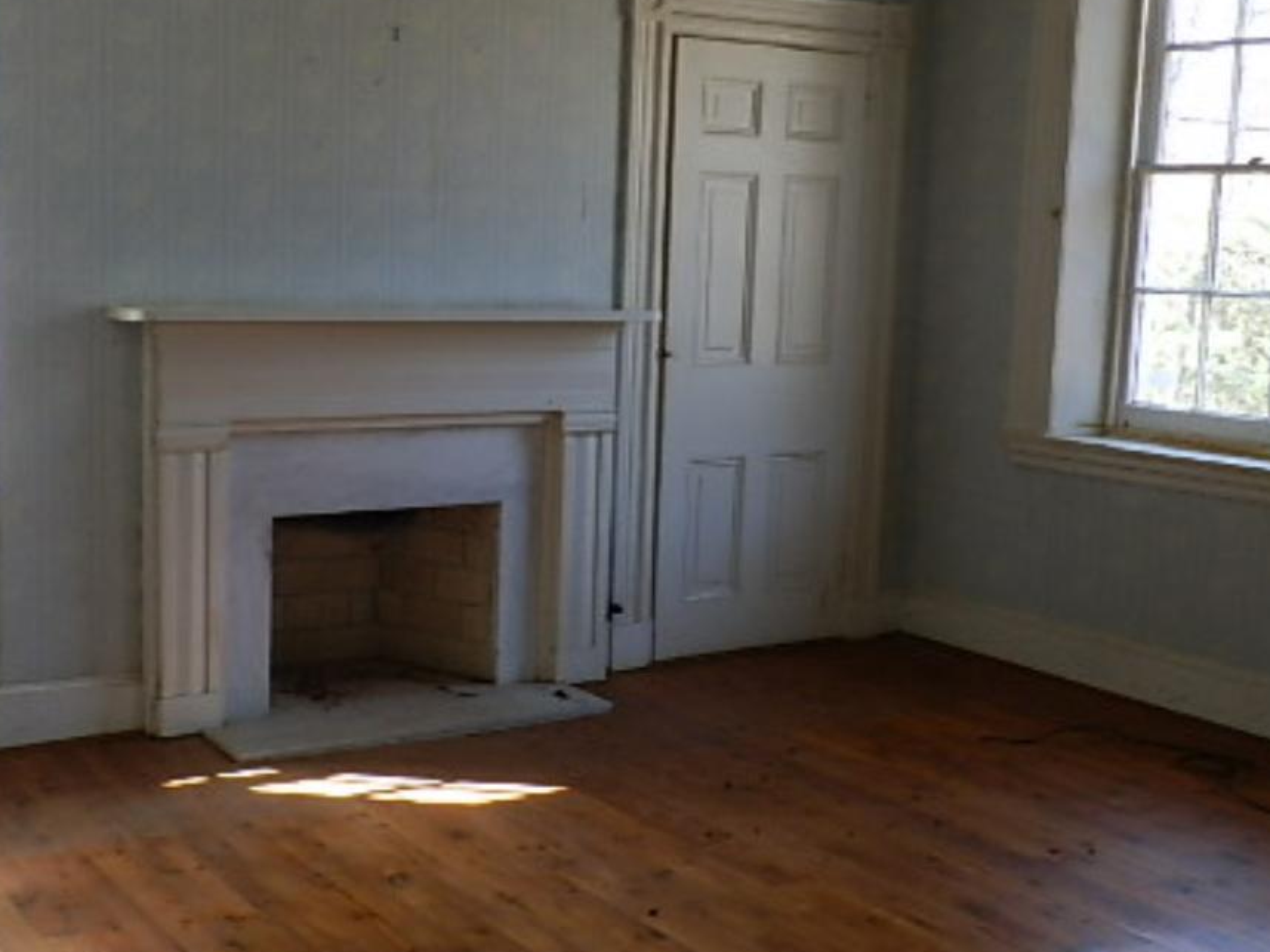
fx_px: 1724
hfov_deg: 40.2
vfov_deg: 30.9
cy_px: 447
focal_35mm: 47
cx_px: 486
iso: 80
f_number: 3.3
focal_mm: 5
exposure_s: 1/30
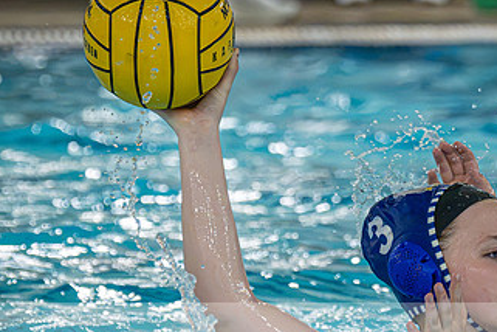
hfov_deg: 4.3
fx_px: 6557
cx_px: 452
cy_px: 285
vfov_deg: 2.9
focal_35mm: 475
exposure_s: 1/1000
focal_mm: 165
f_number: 4
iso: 9000
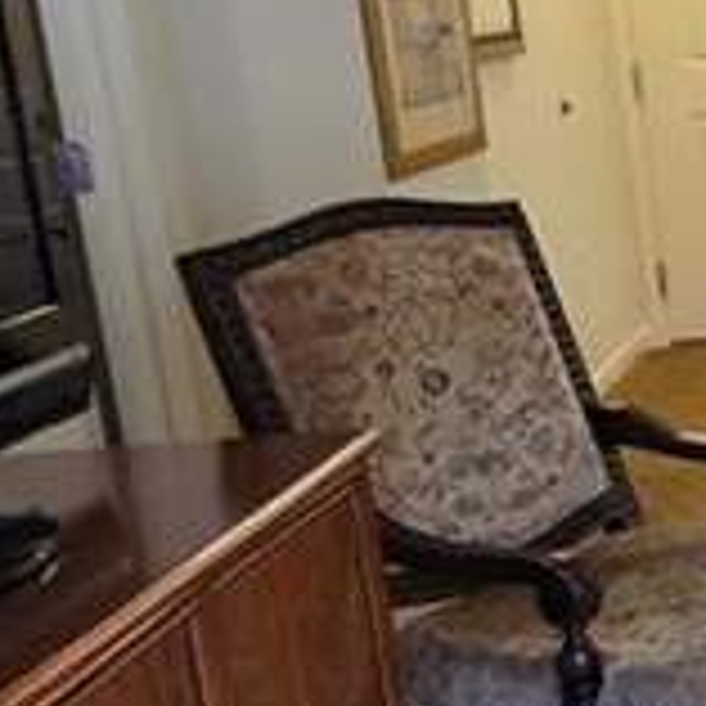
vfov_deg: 22.2
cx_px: 1569
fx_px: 1800
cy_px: 400
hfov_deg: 15.5
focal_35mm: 78
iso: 250
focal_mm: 2.2
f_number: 1.9
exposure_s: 1/60
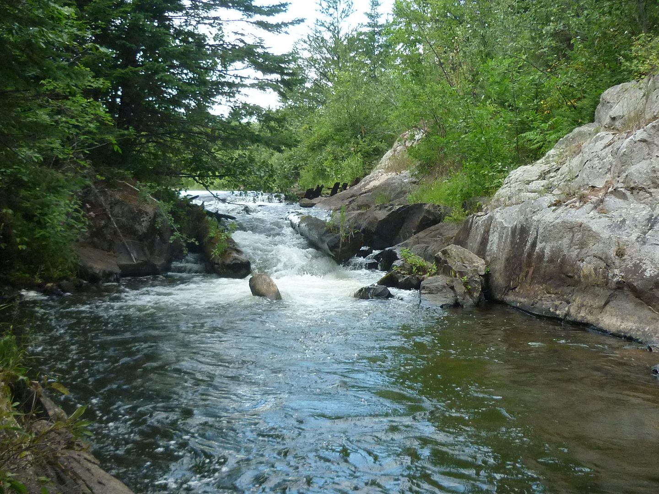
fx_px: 952
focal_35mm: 50
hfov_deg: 38.2
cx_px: 330
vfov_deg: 29.1
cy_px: 247
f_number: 2.8
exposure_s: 1/400
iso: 200
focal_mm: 5.5
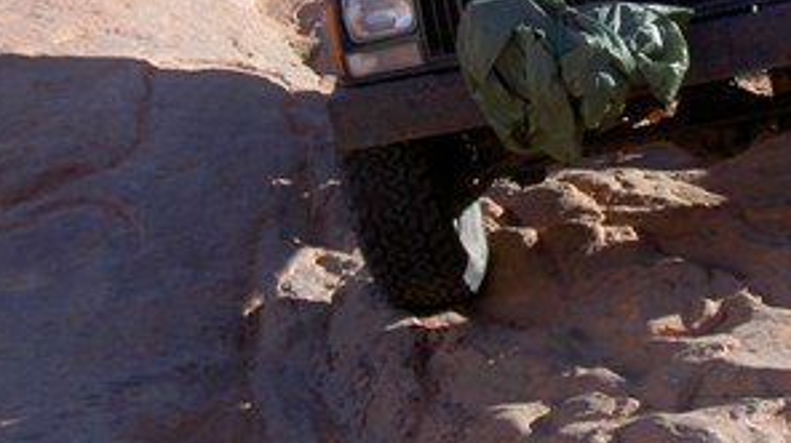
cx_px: 625
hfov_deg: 22.9
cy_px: -27
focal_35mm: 92
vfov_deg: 12.9
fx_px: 1928
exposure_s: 1/400
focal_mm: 8
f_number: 4.7
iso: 100
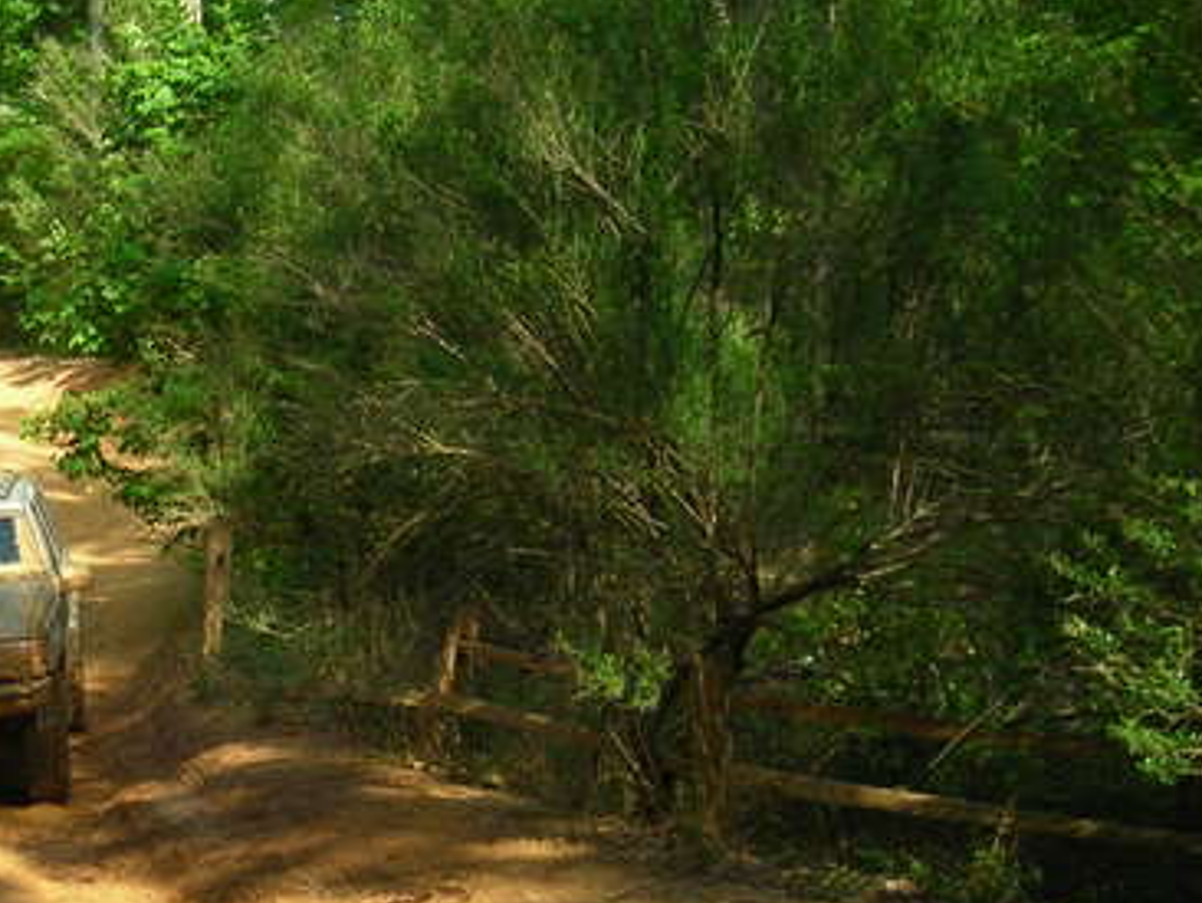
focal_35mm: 83
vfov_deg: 17.7
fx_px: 2884
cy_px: 693
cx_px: 72
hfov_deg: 22.8
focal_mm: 6.3
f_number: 3.2
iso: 100
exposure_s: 1/364
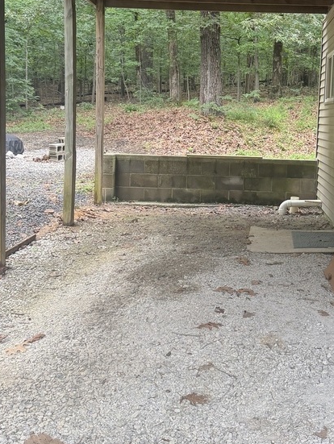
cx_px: 238
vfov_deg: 40.0
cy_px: 152
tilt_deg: -3.7
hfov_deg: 30.5
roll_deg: -2.8
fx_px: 604
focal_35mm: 47
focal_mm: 6.76
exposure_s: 1/121
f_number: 1.78
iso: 160
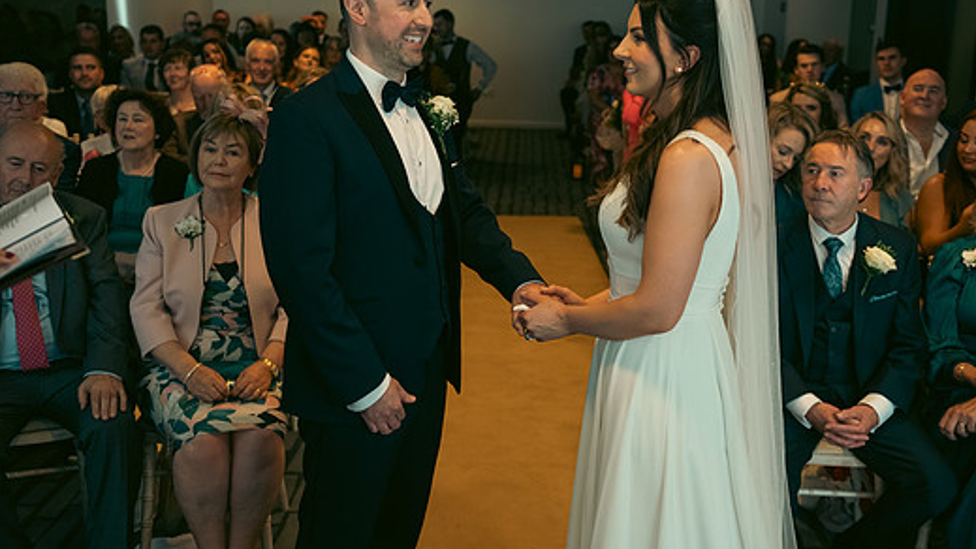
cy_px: 232
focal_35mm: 41
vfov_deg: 29.0
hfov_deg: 49.4
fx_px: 1061
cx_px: 504
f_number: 3.5
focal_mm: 35
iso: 1000
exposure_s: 1/160
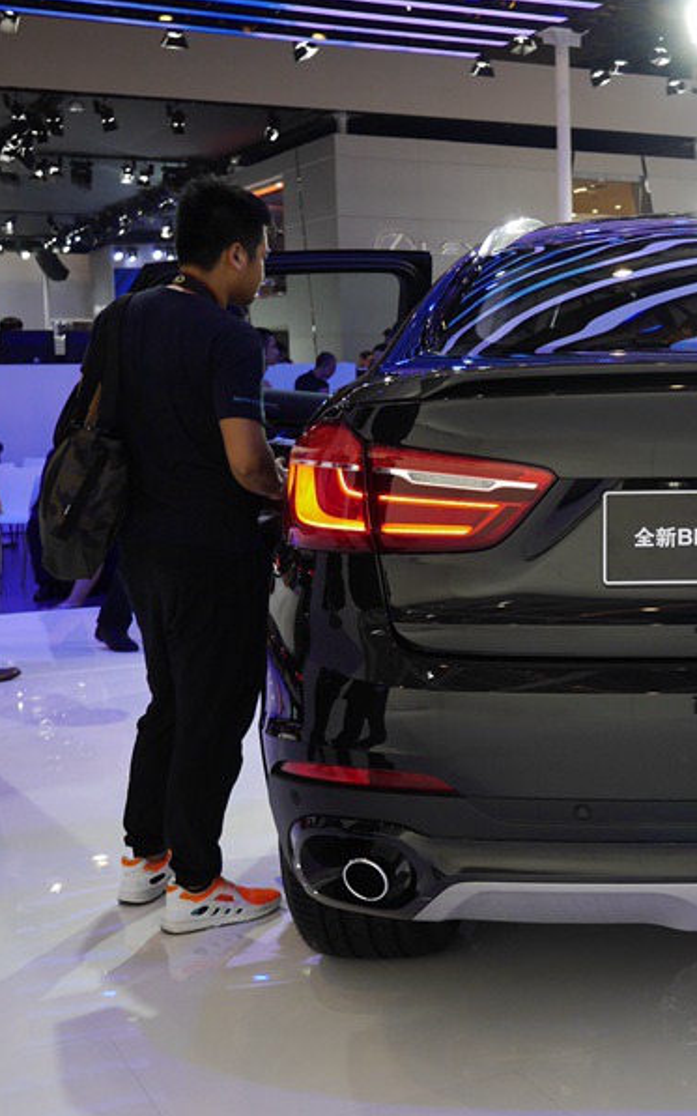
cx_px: 729
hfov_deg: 22.8
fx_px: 1642
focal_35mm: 54
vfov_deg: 37.5
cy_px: 558
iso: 200
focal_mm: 19
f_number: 4.1
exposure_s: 1/60
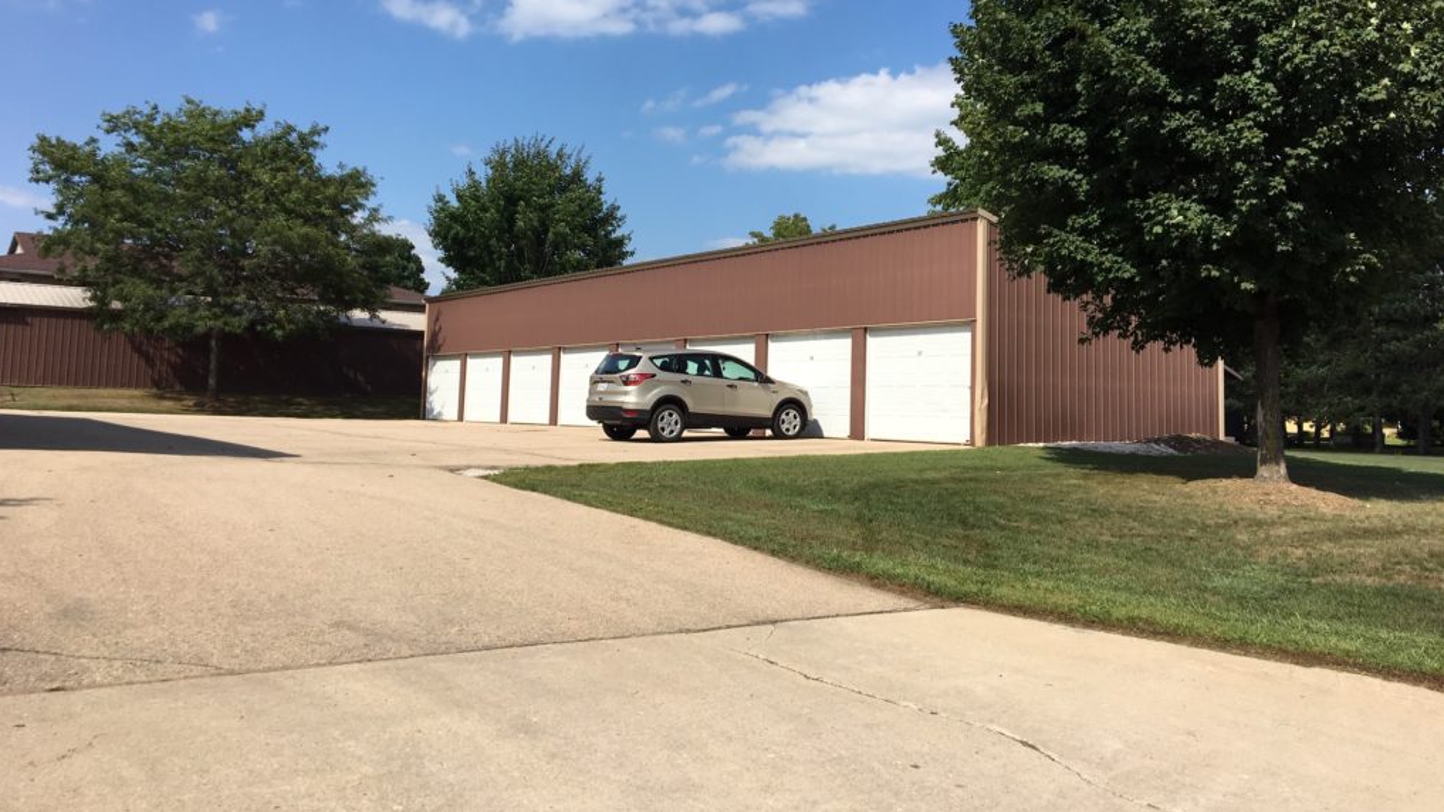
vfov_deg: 36.4
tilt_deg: +5.5
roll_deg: -0.8
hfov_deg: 61.0
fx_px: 1225
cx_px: 716
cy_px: 299
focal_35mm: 32
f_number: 2.2
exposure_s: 1/1709
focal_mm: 4.15
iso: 25
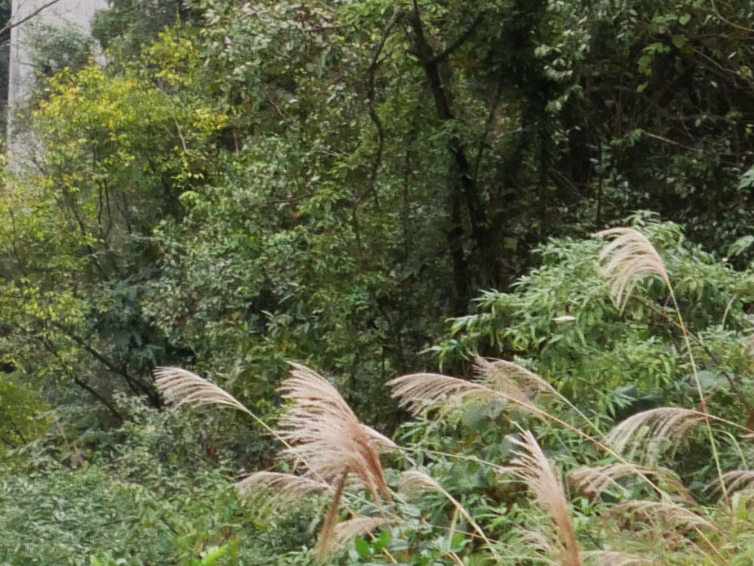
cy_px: -663
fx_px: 9108
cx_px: -336
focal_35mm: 418
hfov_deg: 4.7
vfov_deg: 3.5
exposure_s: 1/100
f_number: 5.6
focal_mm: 42
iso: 800
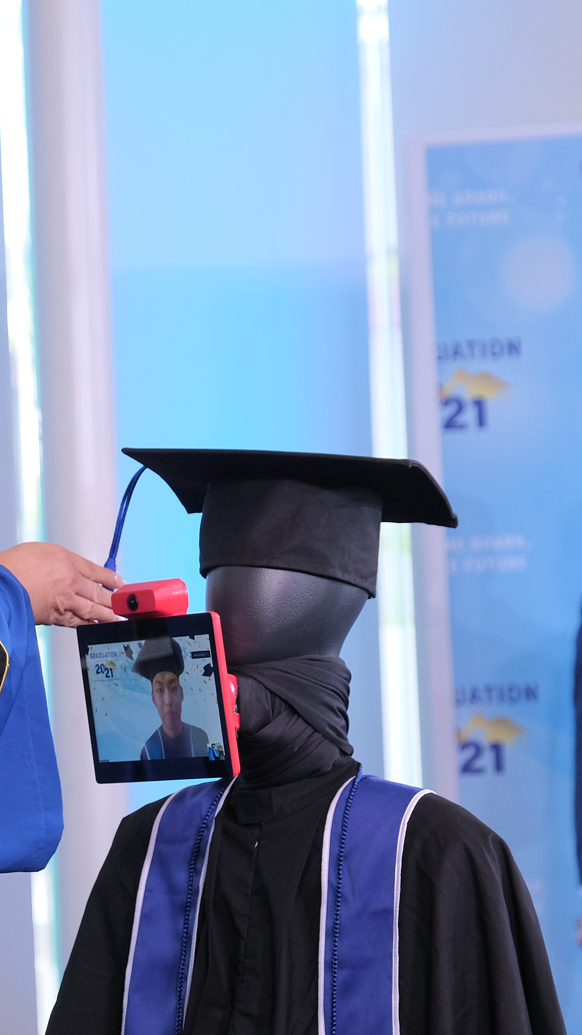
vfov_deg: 13.1
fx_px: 4500
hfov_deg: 7.4
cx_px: 159
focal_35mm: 164
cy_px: 594
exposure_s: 1/200
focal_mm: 55
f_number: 2.8
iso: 1000
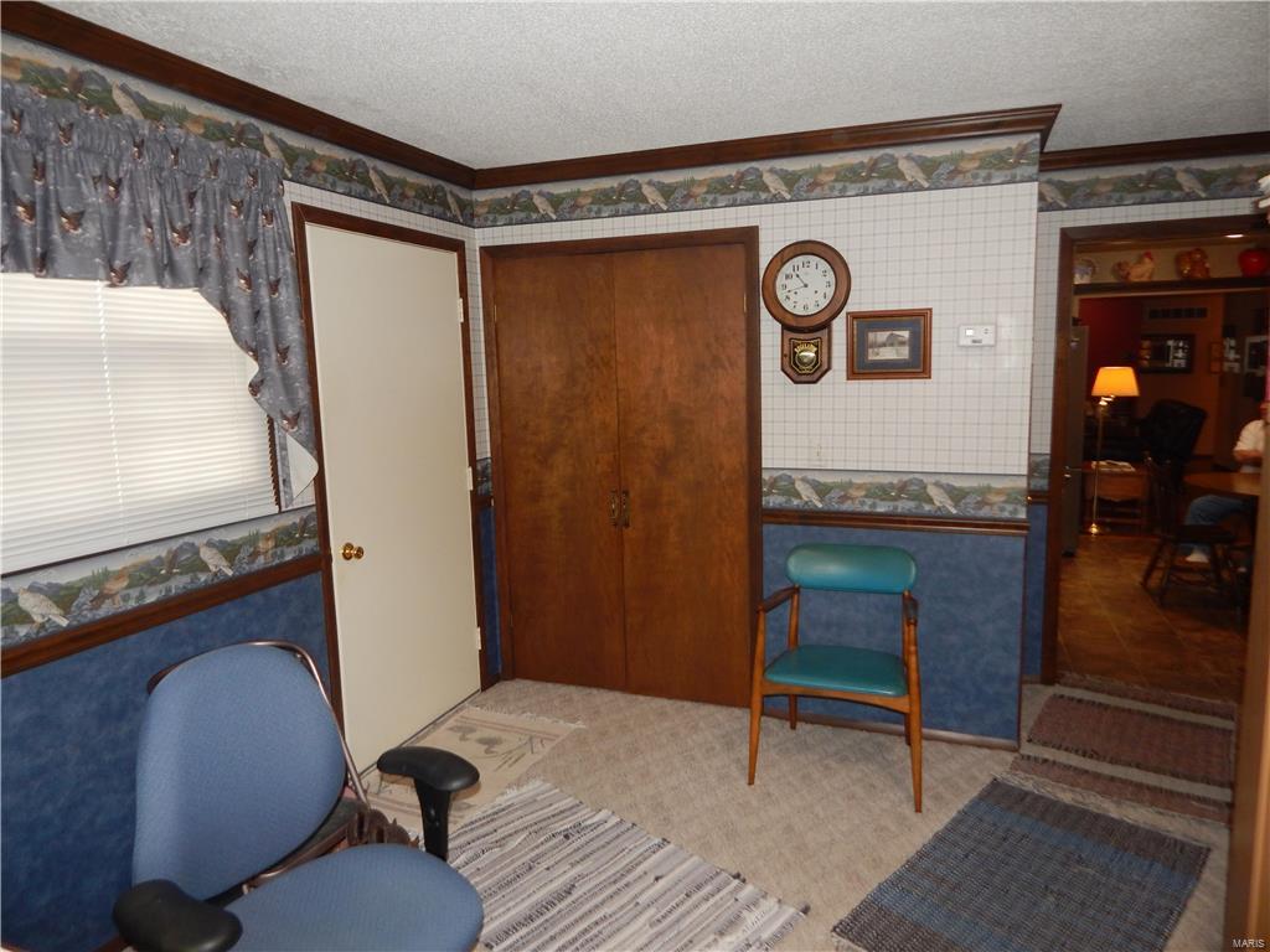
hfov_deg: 76.4
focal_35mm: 22
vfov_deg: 61.1
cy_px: 476
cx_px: 635
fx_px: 807
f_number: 3
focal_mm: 4
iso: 200
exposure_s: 1/30
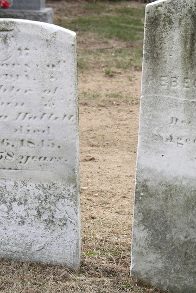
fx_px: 1167
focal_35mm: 143
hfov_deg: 9.6
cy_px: 145
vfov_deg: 14.3
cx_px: 127
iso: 50
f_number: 3.6
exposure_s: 1/146
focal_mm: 24
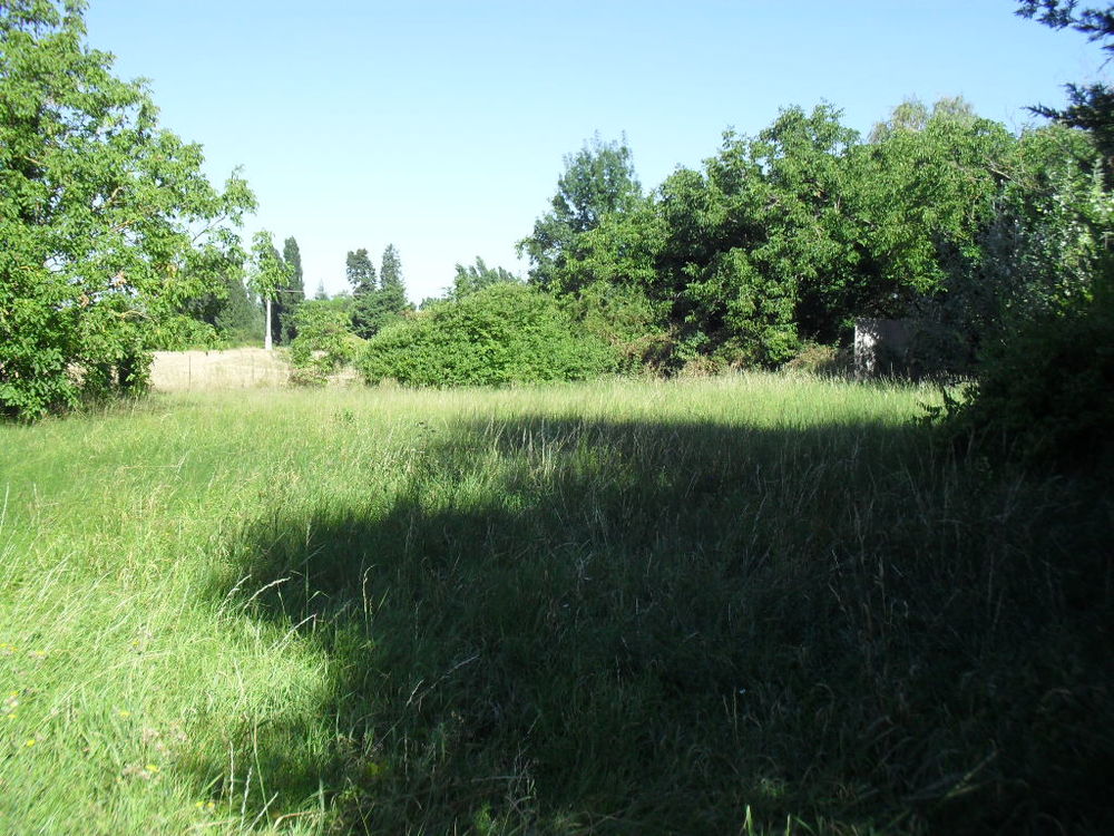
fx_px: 1126
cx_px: 557
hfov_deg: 52.6
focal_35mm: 35
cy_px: 418
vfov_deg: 40.7
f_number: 8.4
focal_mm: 6.3
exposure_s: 1/90
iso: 100
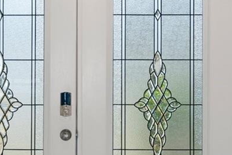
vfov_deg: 9.9
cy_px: 90
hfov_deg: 14.8
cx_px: 72
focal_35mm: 138
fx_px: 890
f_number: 8
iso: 320
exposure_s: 1
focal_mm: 34
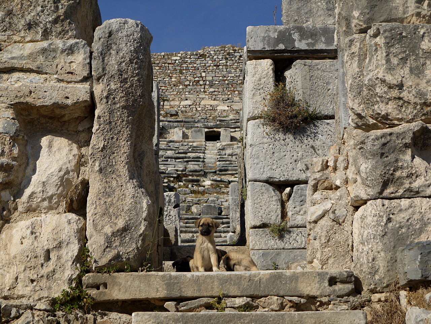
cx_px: 216
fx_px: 1121
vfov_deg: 16.4
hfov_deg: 21.8
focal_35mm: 90
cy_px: 162
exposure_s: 1/400
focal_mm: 45
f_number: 7.1
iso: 100
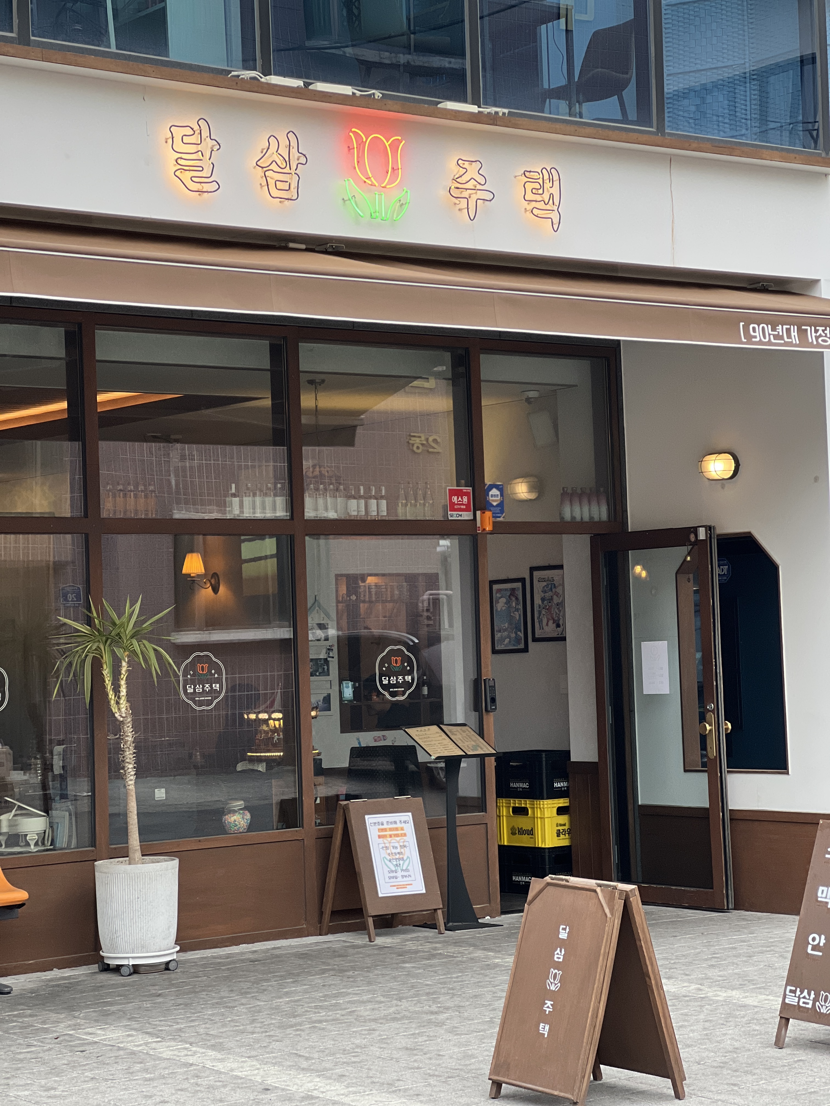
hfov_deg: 19.1
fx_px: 2462
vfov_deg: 25.3
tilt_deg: +3.4
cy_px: 553
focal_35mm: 77
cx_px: 415
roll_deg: +1.6
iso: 200
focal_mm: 9
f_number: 2.8
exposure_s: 1/121
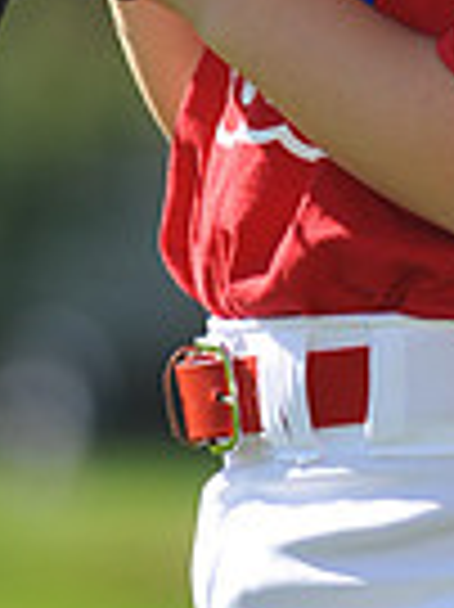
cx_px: 378
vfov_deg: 2.7
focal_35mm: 724
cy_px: -216
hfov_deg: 2.1
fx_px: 12681
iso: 200
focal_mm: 175
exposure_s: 1/1000
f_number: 4
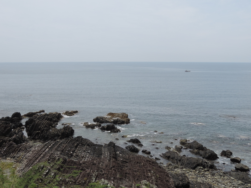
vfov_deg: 30.9
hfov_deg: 40.4
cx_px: 126
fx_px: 341
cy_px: 94
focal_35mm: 47
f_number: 3.5
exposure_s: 1/1250
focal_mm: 8.3
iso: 80
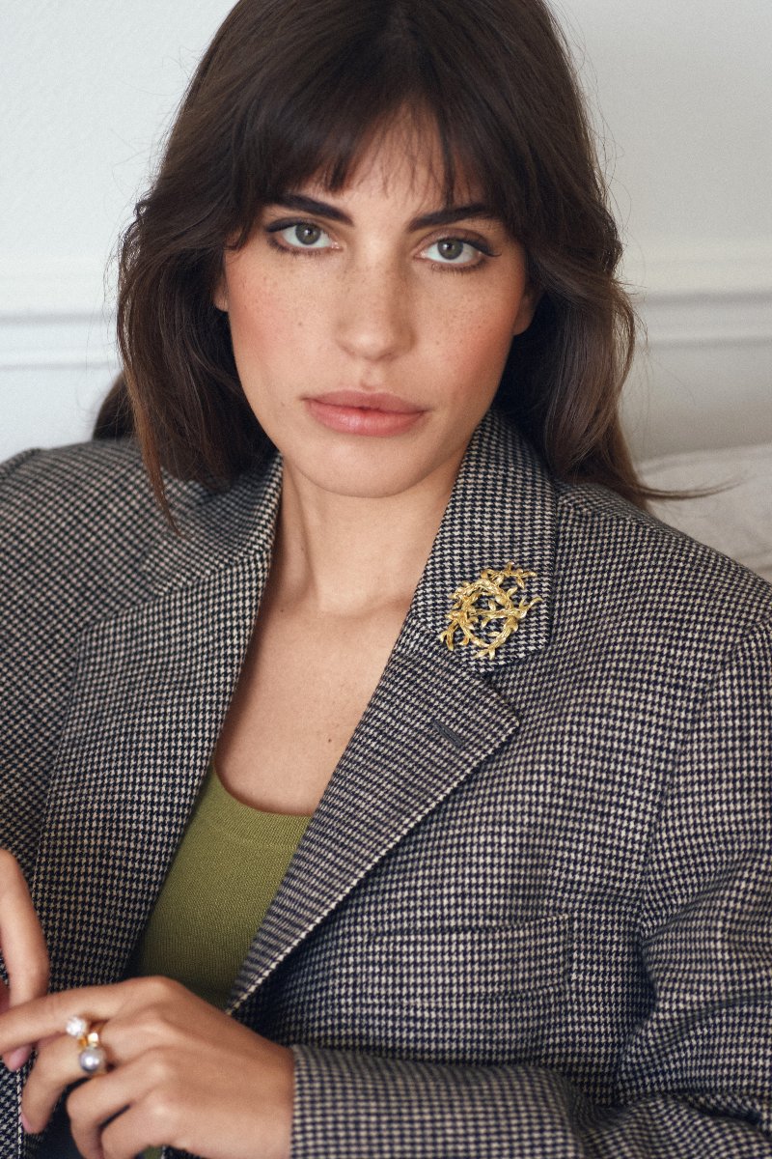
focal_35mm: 105
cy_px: 580
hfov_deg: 13.0
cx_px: 386
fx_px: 3377
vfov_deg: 19.5
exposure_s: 1/125
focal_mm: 70
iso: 400
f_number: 2.8
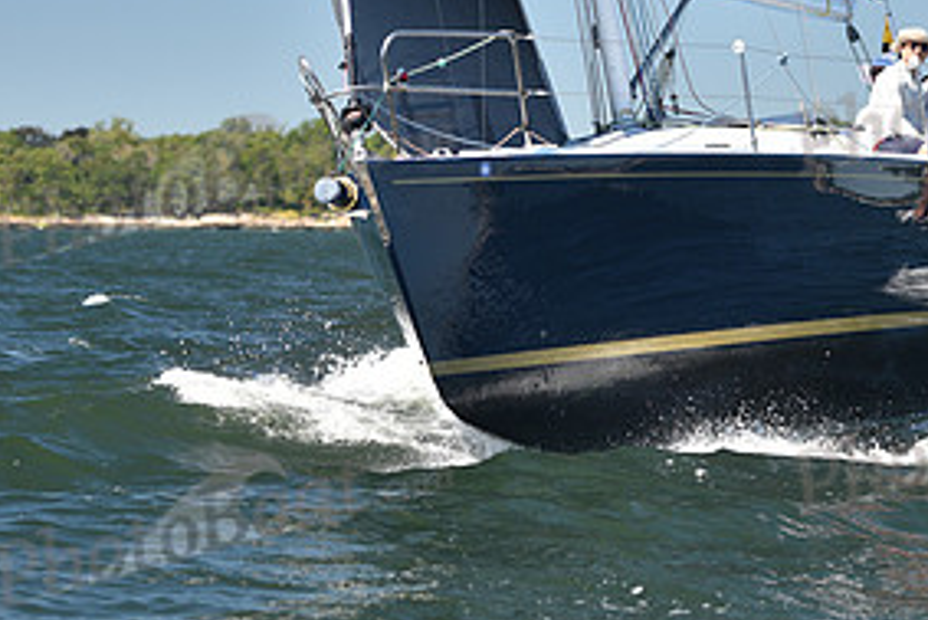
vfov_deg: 6.7
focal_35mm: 205
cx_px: 626
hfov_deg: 10.0
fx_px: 5287
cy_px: 307
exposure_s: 1/800
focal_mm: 100
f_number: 2.8
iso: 200
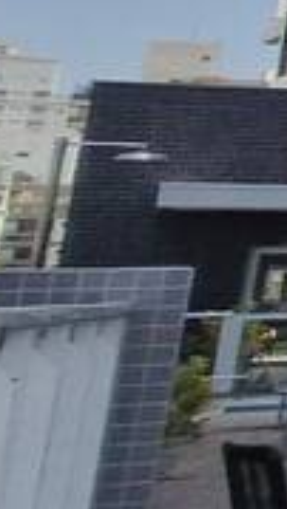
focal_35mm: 114
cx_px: 1870
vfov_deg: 18.0
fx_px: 1539
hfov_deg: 4.7
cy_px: -65
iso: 50
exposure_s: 1/2800
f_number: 2.2
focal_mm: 1.74
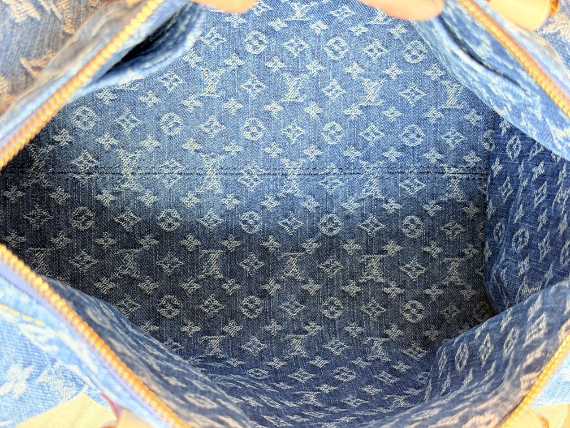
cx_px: 285
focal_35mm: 48
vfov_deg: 30.3
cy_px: 214
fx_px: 790
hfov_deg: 39.7
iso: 200
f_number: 1.78
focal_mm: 6.76
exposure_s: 1/33
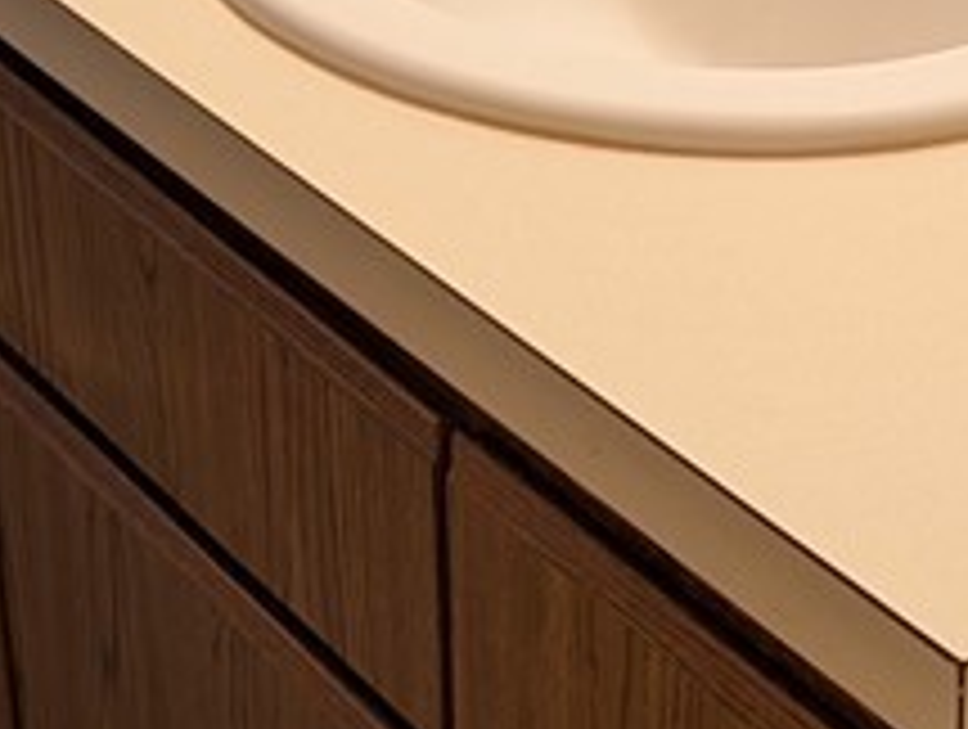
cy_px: 310
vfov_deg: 13.0
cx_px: 709
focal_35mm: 114
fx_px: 3193
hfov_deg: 17.2
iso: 404
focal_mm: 6.9
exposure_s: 1/120
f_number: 1.68
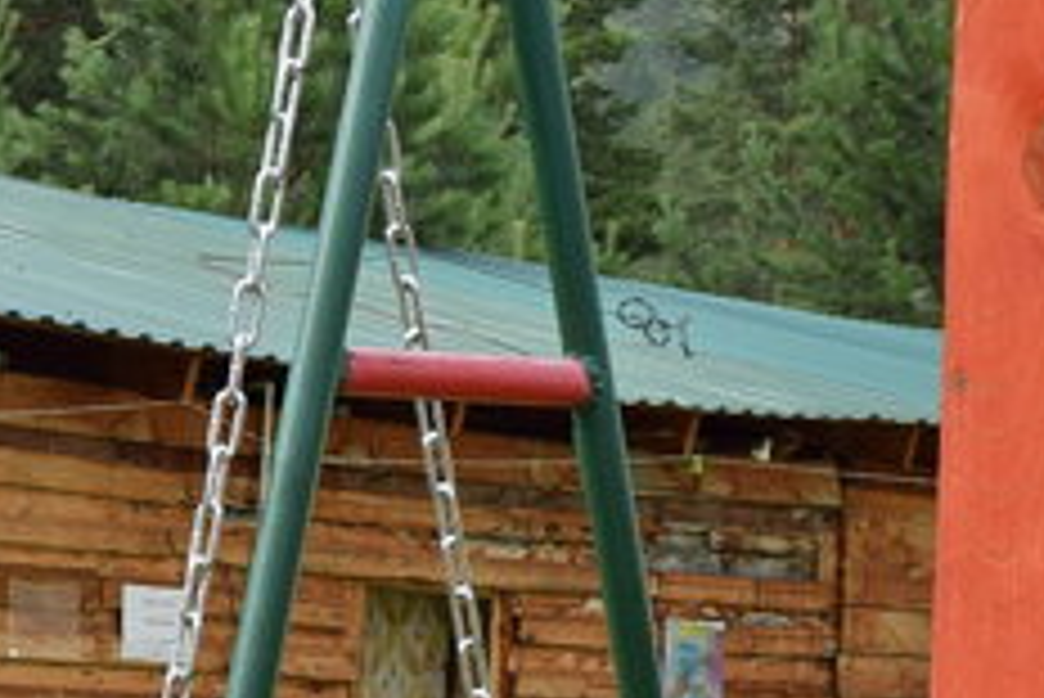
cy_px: 455
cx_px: -436
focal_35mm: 194
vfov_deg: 7.1
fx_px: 5617
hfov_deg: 10.3
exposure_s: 1/125
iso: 100
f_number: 8
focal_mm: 25
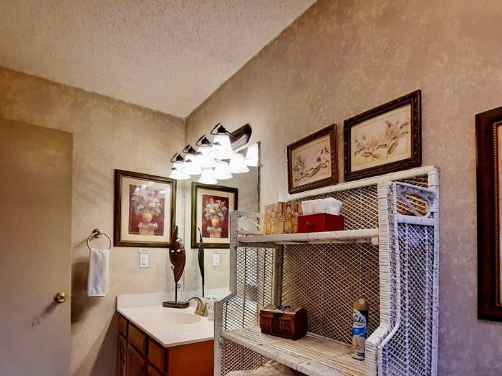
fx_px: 275
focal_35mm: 19
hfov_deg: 84.7
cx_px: 249
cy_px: 249
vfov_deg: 66.9
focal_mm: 1.74
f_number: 2.2
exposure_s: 1/40
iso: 125
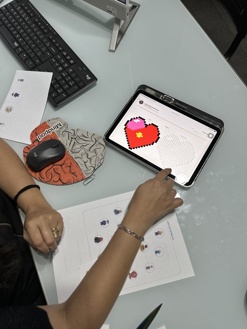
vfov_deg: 71.6
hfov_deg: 56.8
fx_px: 228
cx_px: 124
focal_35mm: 24
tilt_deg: -70.4
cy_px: 164
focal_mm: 6.86
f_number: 1.78
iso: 100
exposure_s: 1/120
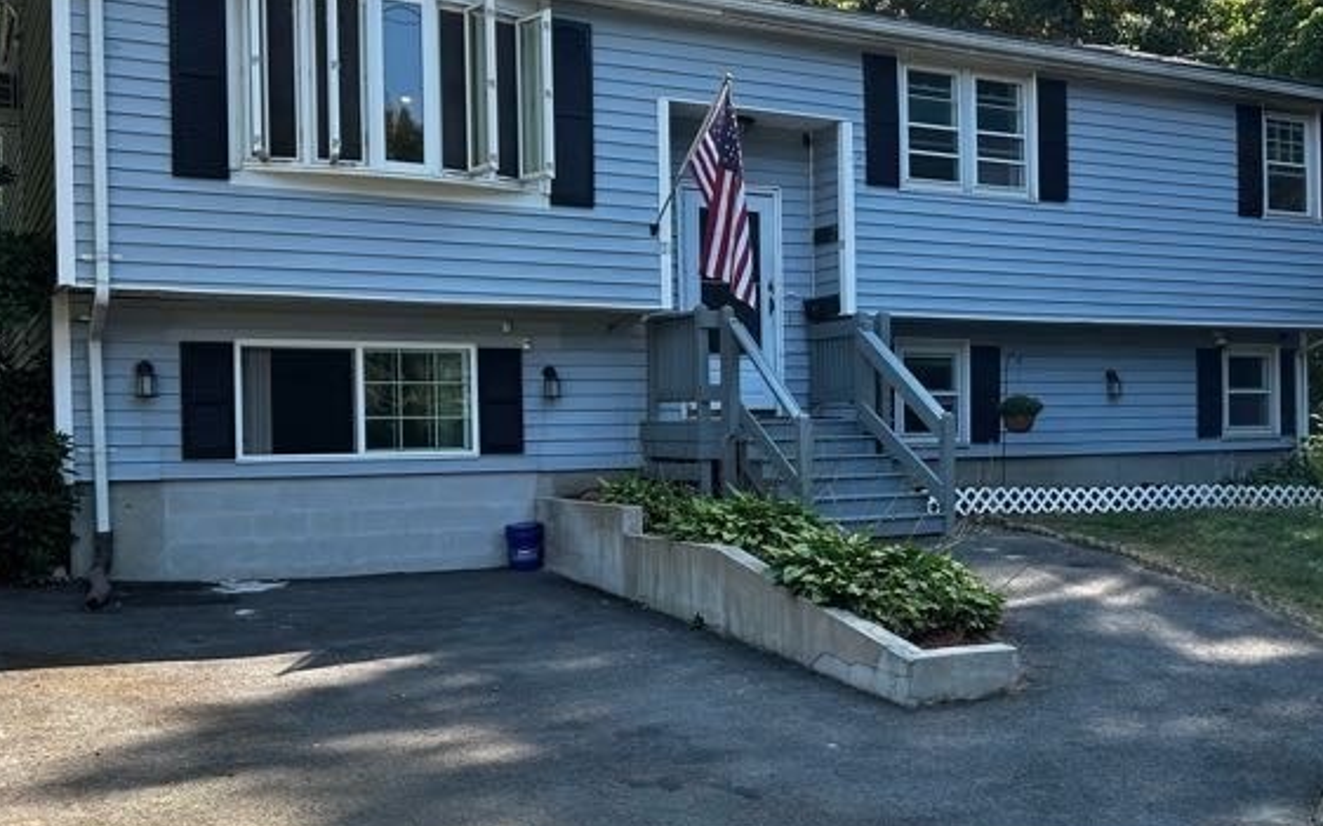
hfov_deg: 47.7
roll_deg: +1.9
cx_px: 843
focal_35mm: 41
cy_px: 427
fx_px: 1478
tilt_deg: +0.4
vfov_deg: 31.2
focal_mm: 5.7
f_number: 1.5
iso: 50
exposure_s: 1/621
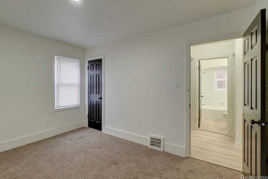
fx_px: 119
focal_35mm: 16
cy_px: 87
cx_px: 126
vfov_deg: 73.7
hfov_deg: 96.6
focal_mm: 10
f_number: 8
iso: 400
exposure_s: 1/10
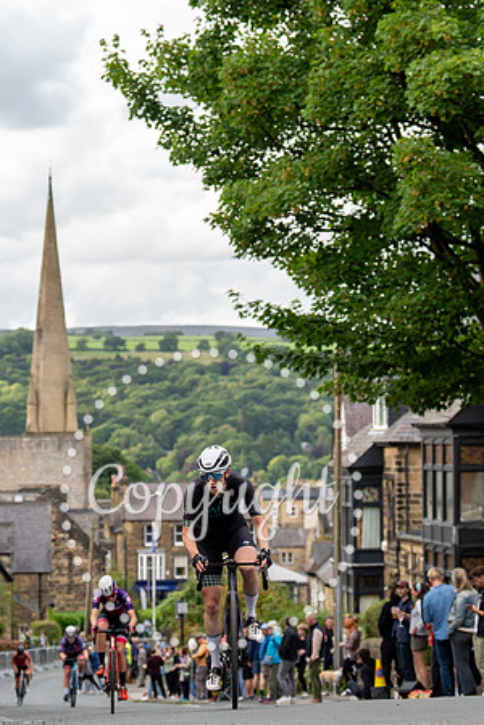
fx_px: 2208
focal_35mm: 110
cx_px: 260
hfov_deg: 12.5
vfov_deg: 18.7
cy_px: 348
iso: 500
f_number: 3.5
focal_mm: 70
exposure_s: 1/500
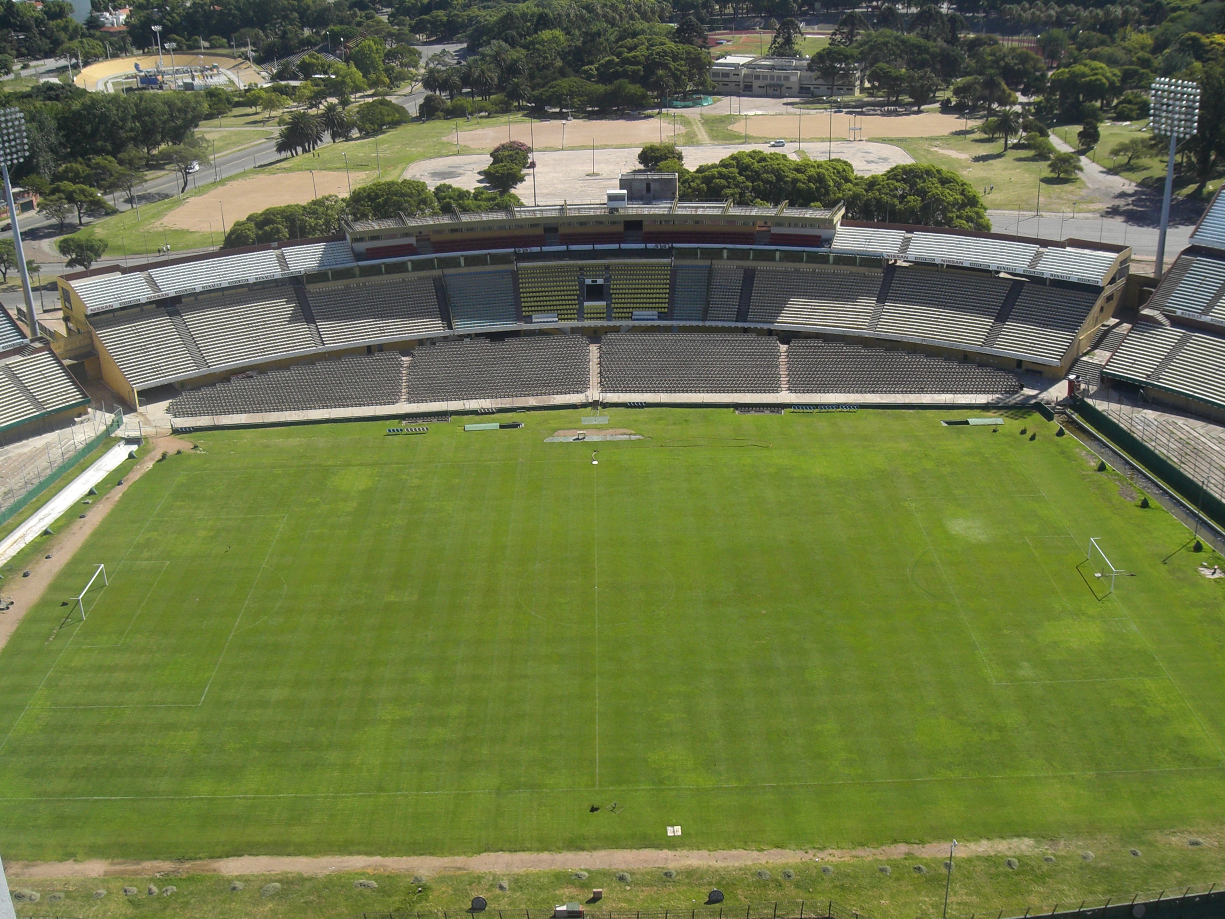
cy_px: 460
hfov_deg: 49.0
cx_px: 612
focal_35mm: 38
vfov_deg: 37.7
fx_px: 1345
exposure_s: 1/500
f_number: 4.4
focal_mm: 6.3
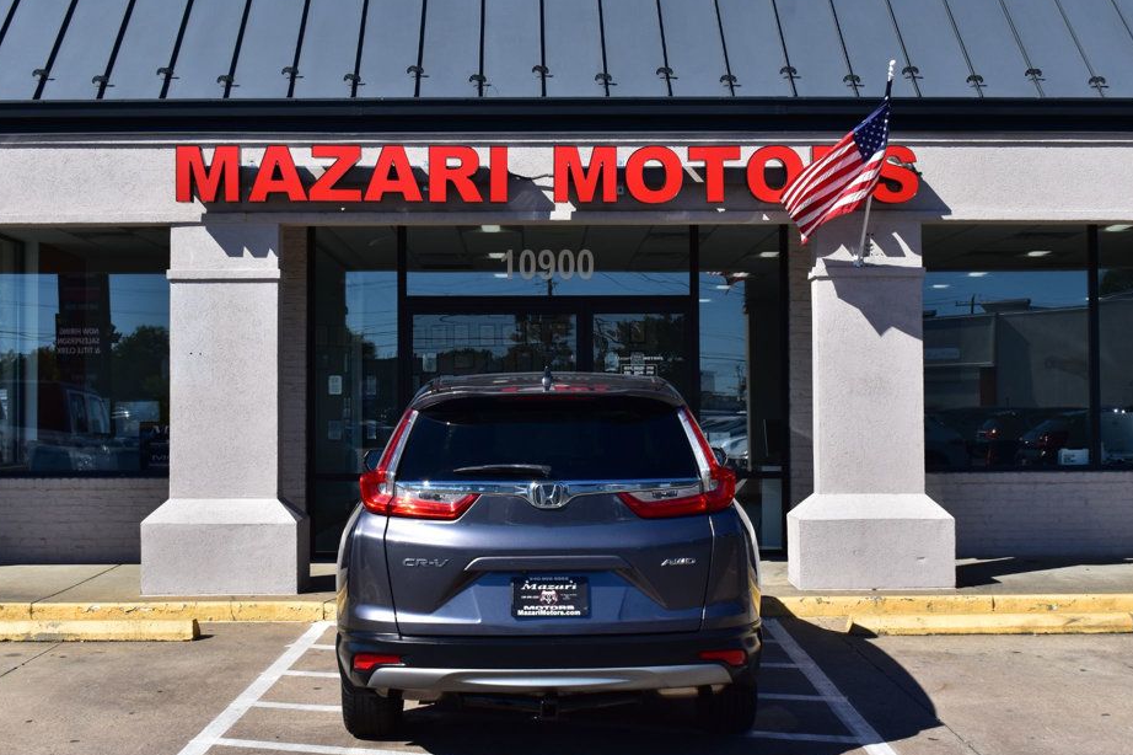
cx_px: 571
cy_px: 366
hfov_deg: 39.6
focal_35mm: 50
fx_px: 1573
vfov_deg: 27.0
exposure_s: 1/500
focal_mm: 30
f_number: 11
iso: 280
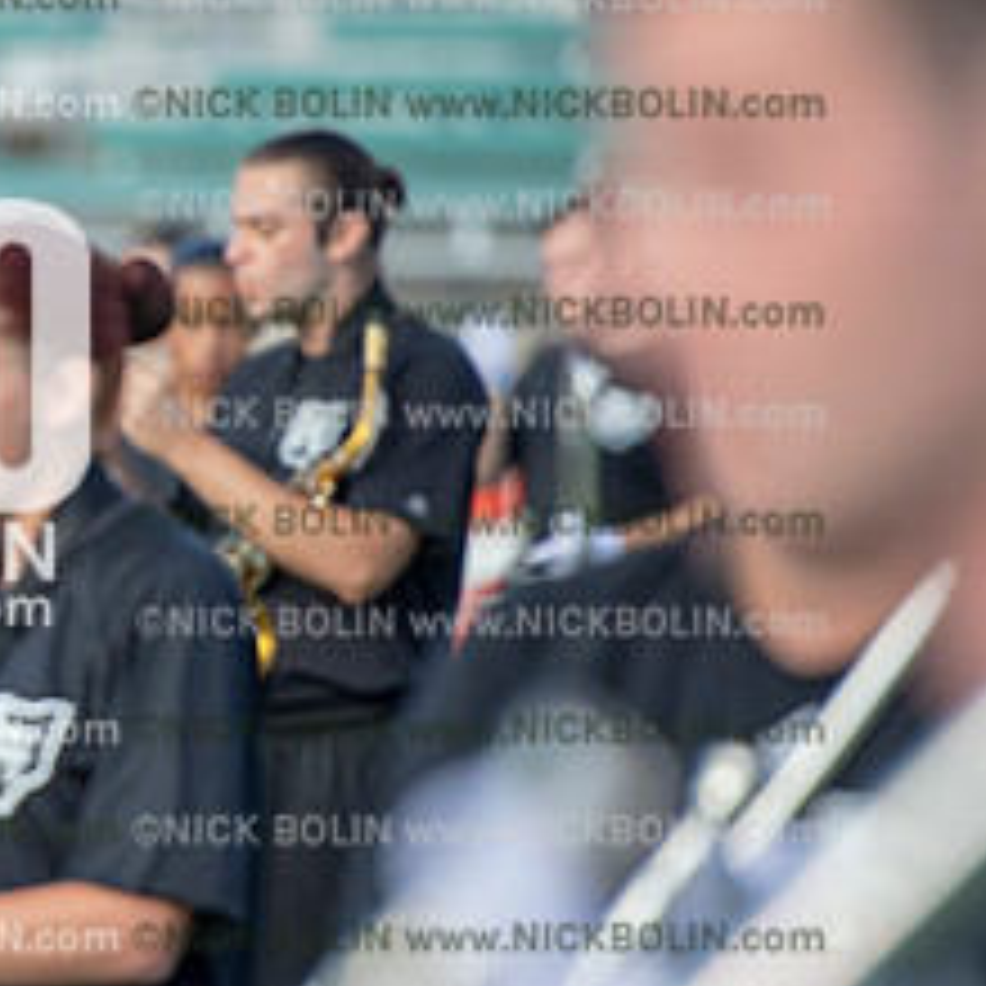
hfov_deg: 3.9
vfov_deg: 3.9
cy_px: 414
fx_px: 14469
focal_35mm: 449
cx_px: -230
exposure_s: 1/1000
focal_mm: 200
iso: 160
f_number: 2.8
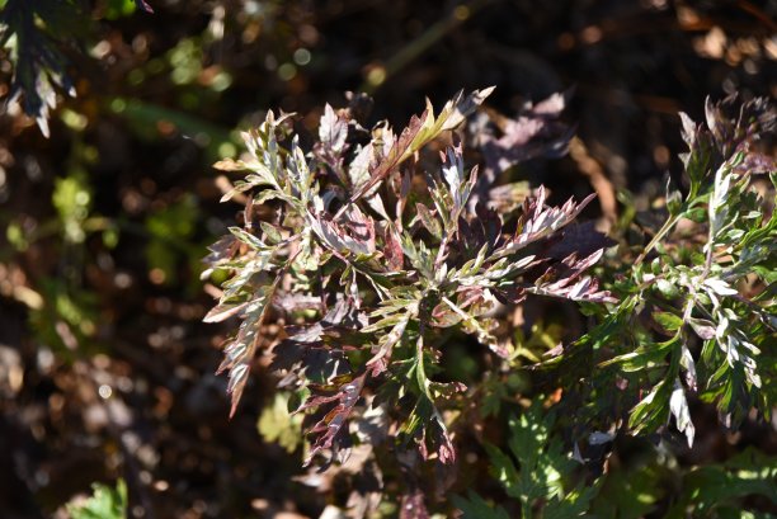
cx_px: 388
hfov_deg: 14.1
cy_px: 260
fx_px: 3132
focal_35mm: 145
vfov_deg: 9.5
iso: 200
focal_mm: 145
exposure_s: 1/320
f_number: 6
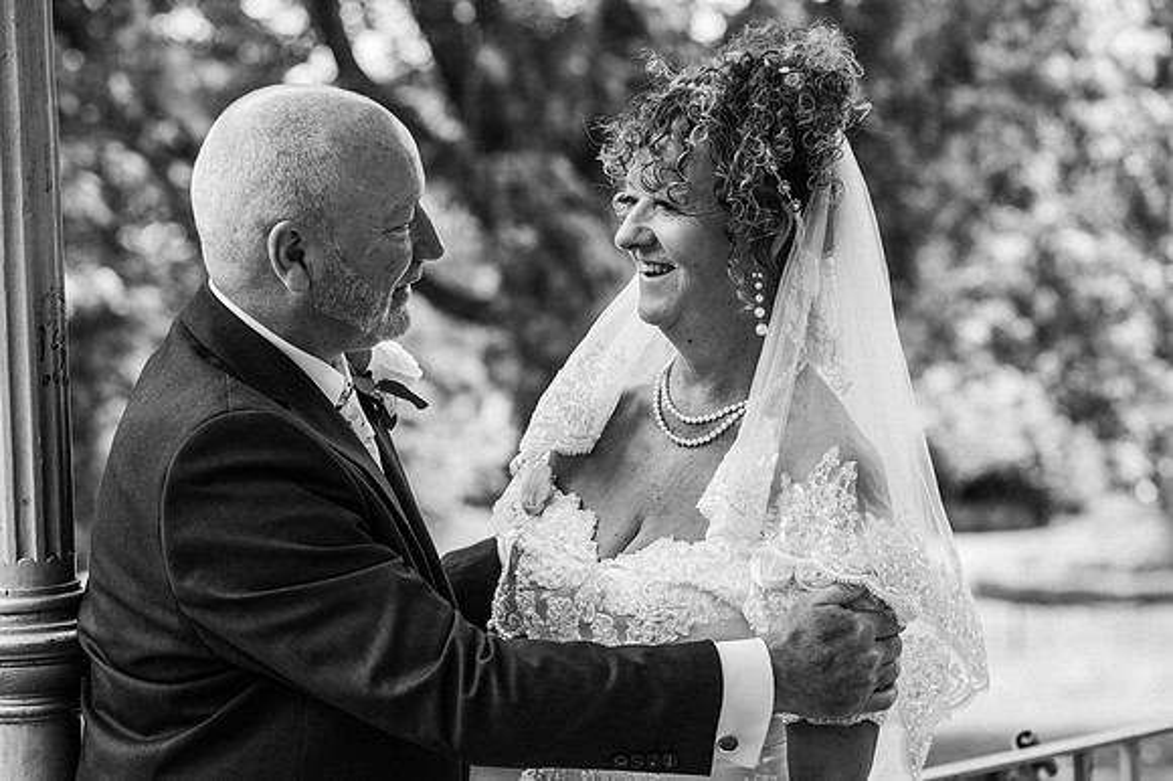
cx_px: 586
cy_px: 390
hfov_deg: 23.9
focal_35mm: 85
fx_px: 2768
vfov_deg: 16.1
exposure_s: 1/200
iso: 110
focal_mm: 85
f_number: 3.5
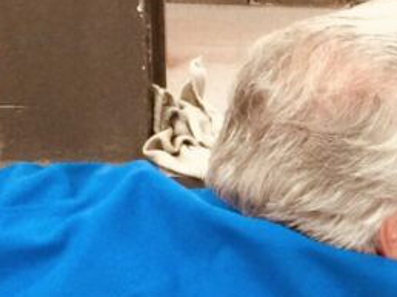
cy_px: 339
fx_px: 1318
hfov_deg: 15.9
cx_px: 579
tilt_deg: -19.8
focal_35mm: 115
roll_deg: -0.9
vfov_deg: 12.6
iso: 200
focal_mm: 4.15
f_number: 2.2
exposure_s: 1/30
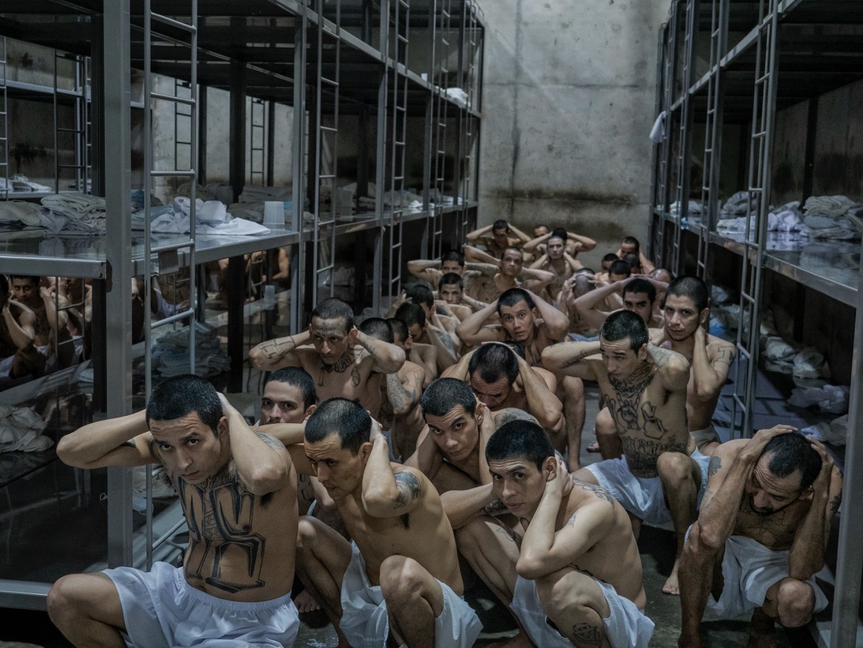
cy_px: 318
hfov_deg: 43.8
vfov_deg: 33.6
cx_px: 423
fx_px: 1072
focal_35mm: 43
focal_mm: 21
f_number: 2.8
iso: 1000
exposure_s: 1/125
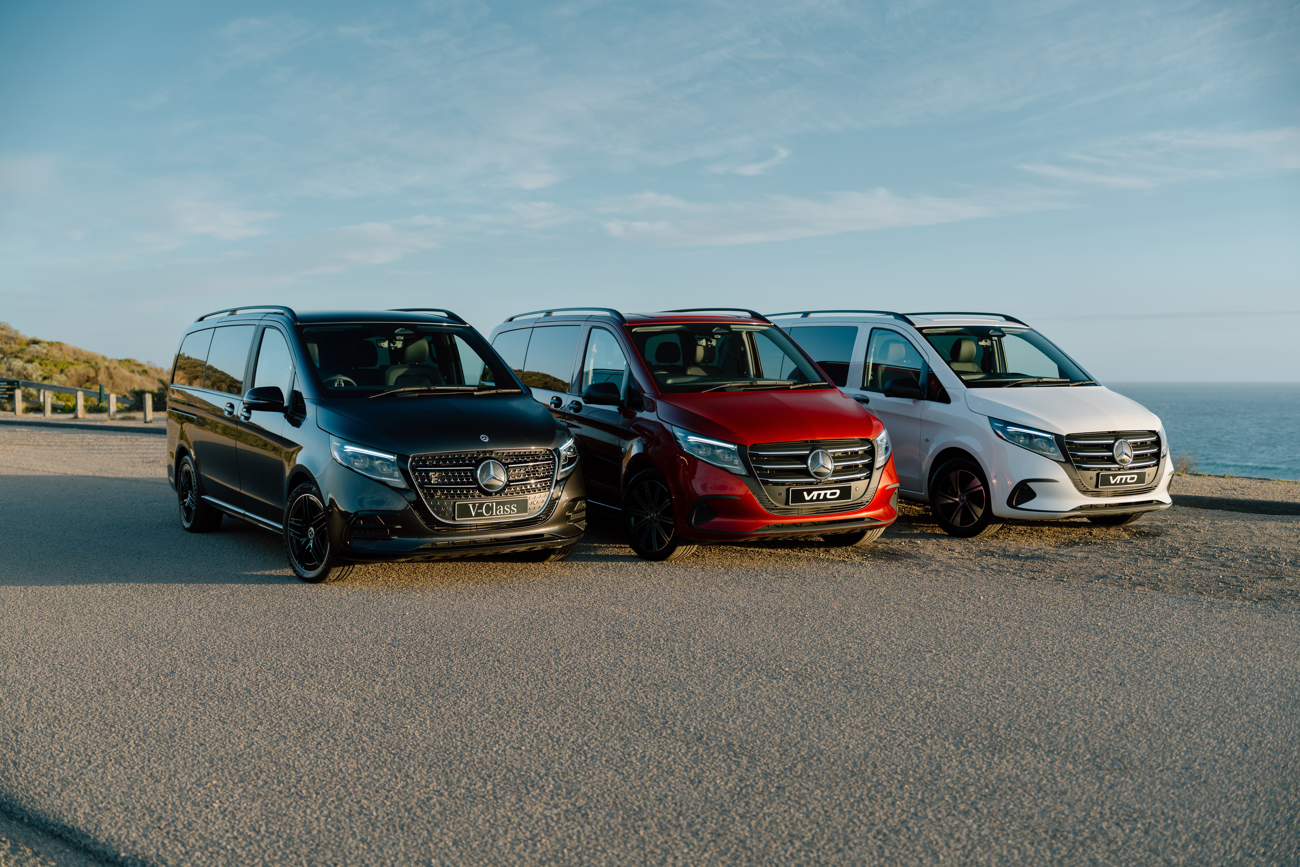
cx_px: 650
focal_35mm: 35
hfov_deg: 54.4
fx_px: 1264
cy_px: 434
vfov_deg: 37.9
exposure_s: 1/800
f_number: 2
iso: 125
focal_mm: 35
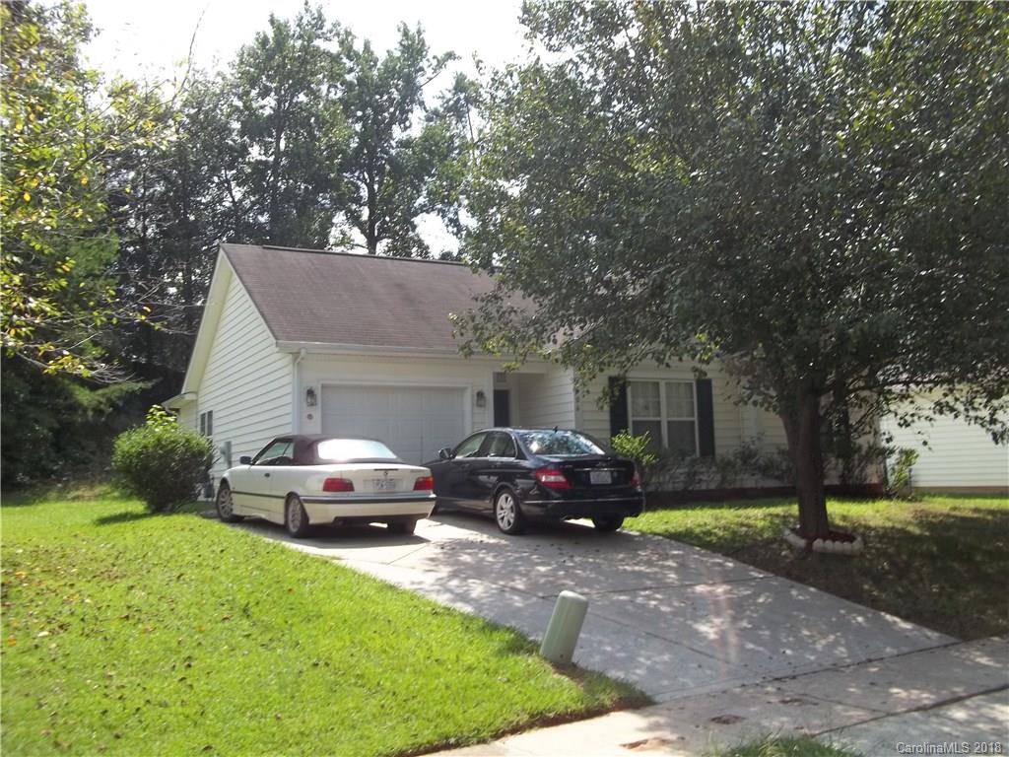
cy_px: 378
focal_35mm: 32
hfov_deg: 56.8
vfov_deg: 44.2
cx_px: 504
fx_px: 933
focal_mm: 5.7
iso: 64
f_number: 8.8
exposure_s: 1/80
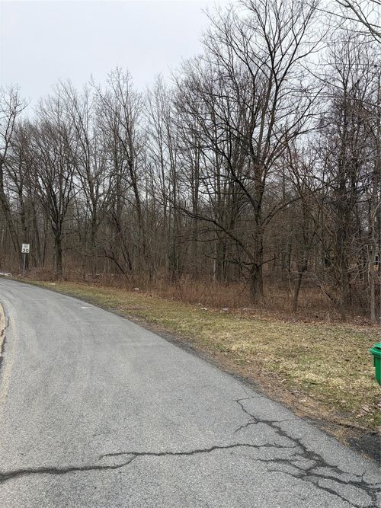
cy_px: 254
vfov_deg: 67.3
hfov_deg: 53.0
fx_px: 382
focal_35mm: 26
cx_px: 190
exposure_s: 1/2075
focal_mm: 5.96
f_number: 1.6
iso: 50
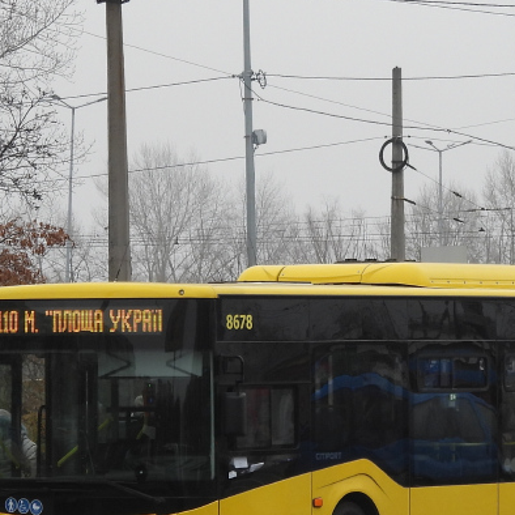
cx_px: 336
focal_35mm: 277
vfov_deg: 6.3
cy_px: 222
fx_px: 4662
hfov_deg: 6.3
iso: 100
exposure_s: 1/160
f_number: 4
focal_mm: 17
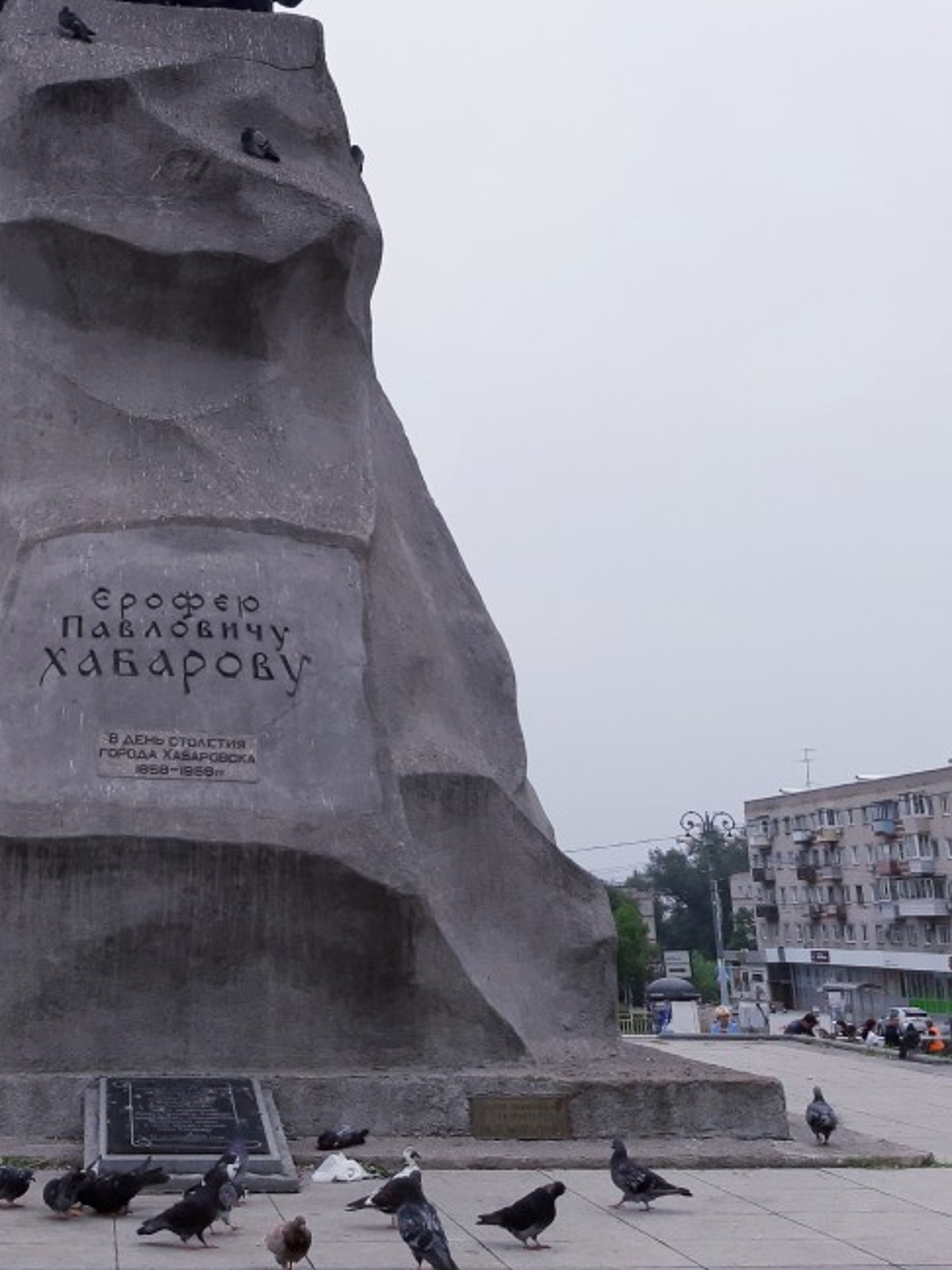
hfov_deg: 28.3
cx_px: 145
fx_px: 1833
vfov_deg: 36.9
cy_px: 259
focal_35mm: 50
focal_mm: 3.93
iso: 40
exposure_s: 1/1362
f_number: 1.7
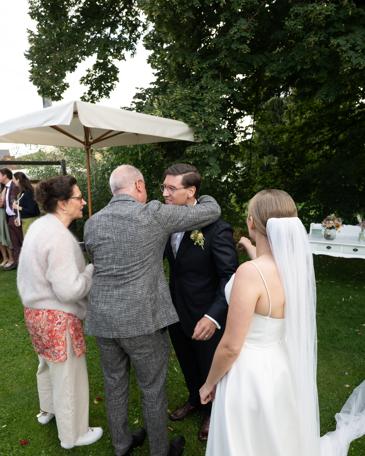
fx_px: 311
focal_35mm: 23
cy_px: 253
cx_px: 179
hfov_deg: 60.9
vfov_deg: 72.4
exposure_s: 1/160
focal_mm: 14
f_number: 3.5
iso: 160
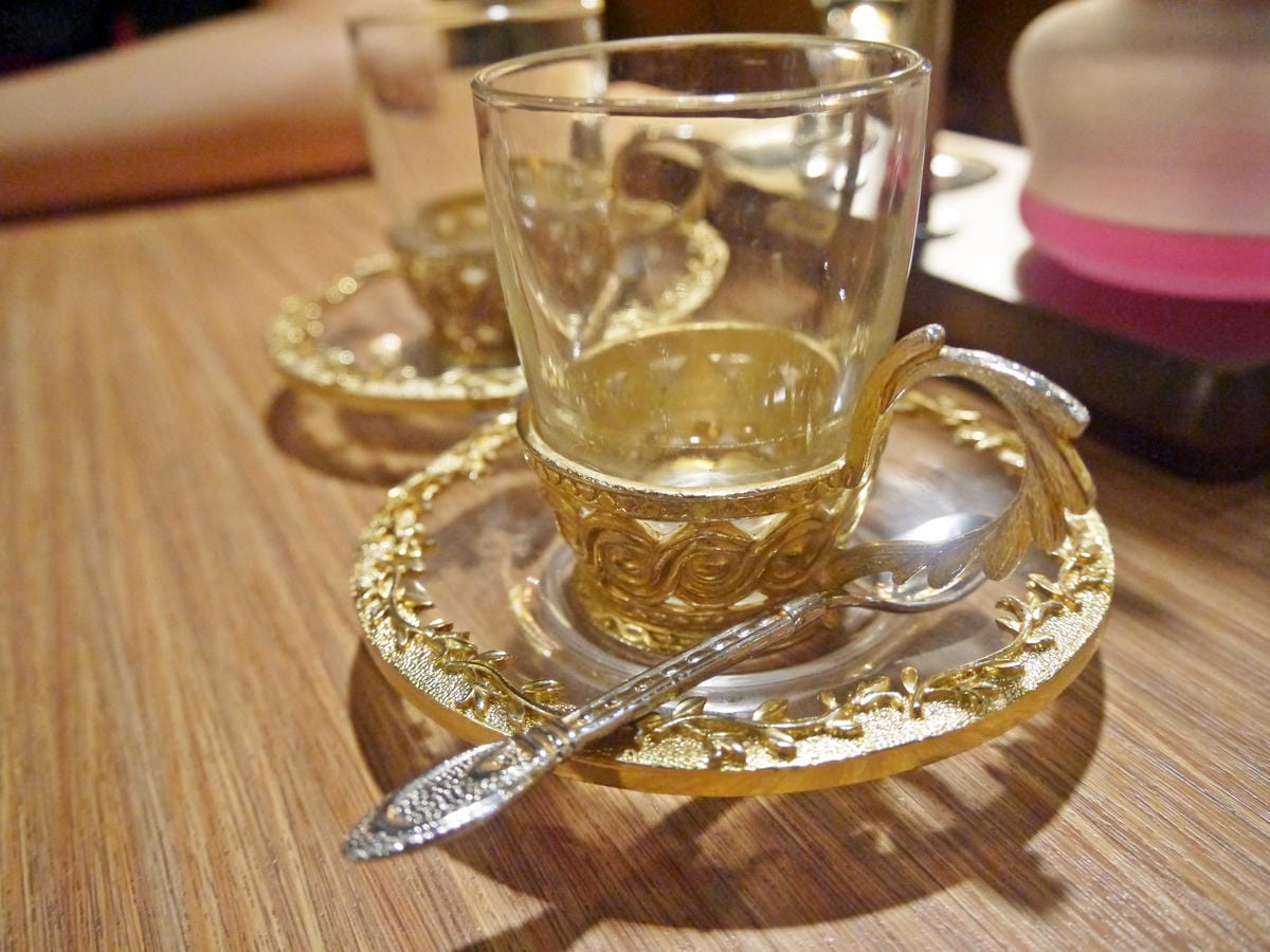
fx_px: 1027
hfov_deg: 63.4
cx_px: 635
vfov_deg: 49.7
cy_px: 476
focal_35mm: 28
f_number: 3.5
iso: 1600
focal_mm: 14
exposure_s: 1/50
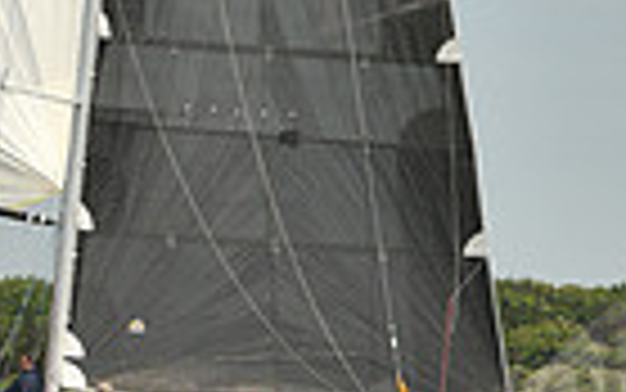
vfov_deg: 3.1
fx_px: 7237
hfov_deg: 4.9
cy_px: -252
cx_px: 79
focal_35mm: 424
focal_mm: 100
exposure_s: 1/1600
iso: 400
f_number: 9
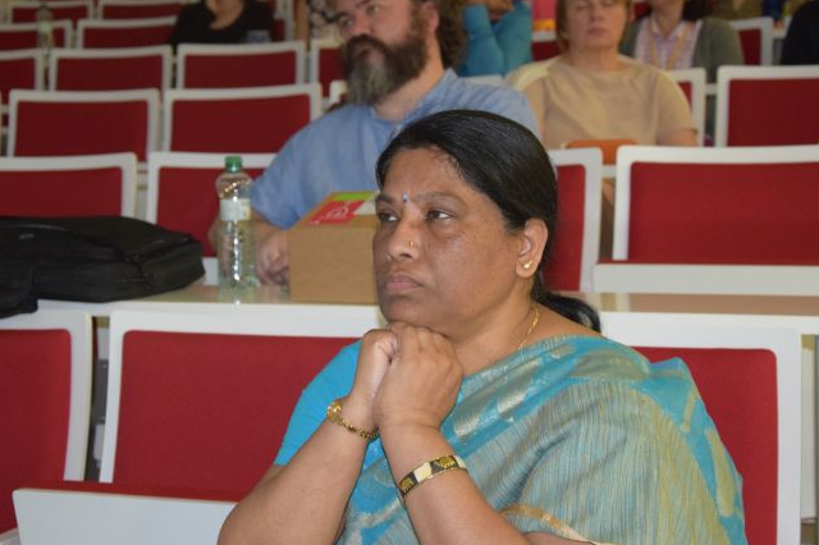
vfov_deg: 18.2
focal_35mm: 75
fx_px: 1705
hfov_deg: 27.0
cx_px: 404
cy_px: 255
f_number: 4.5
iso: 2500
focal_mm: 40
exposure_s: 1/60
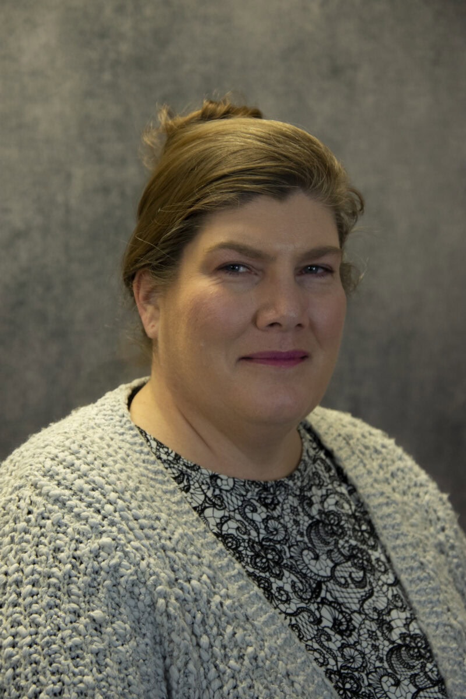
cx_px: 233
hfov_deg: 10.6
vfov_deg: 15.9
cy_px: 350
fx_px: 2505
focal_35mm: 129
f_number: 5
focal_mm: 86
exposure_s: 1/100
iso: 800
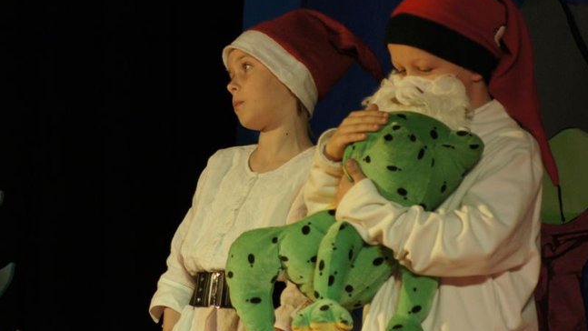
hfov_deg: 7.6
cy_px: 144
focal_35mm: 284
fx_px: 4428
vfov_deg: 4.3
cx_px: 294
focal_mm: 180
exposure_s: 1/160
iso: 1600
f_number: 5.6
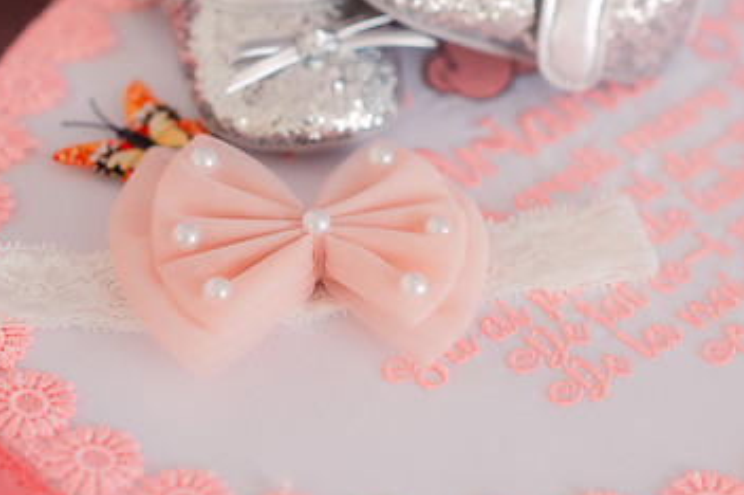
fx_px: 3097
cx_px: 464
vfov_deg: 9.1
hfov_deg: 13.7
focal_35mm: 150
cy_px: 162
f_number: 2.5
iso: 800
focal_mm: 85
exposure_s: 1/250
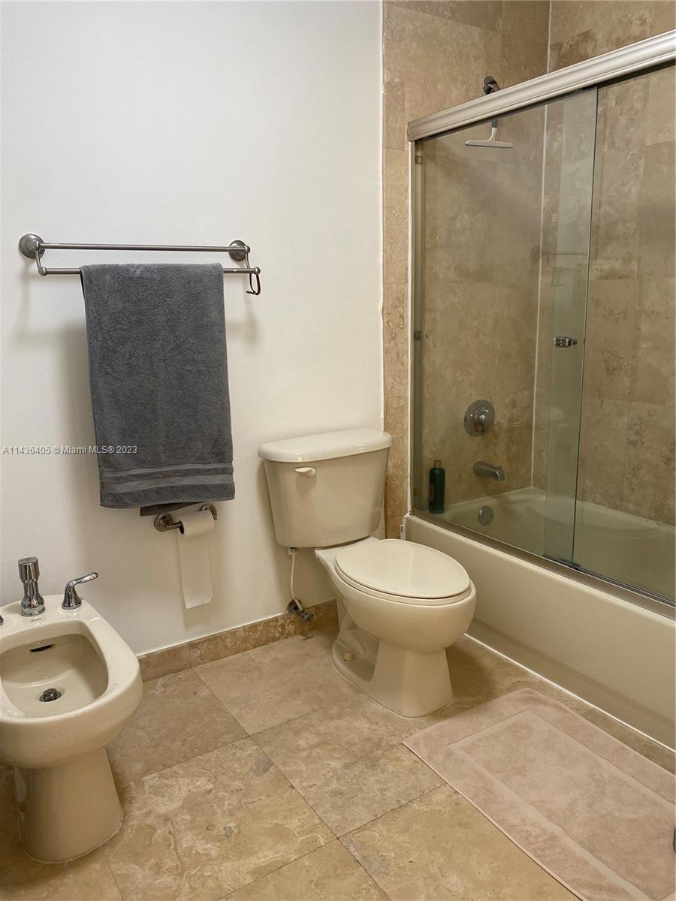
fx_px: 677
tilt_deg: -11.2
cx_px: 338
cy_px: 450
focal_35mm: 26
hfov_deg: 53.1
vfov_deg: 67.3
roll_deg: +1.3
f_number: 1.8
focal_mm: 4.25
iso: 64
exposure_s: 1/60
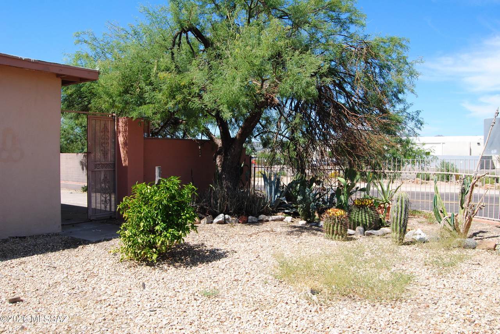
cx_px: 250
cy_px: 167
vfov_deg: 48.1
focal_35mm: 27
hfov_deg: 67.3
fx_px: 375
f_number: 10
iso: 180
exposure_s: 1/250
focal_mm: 18
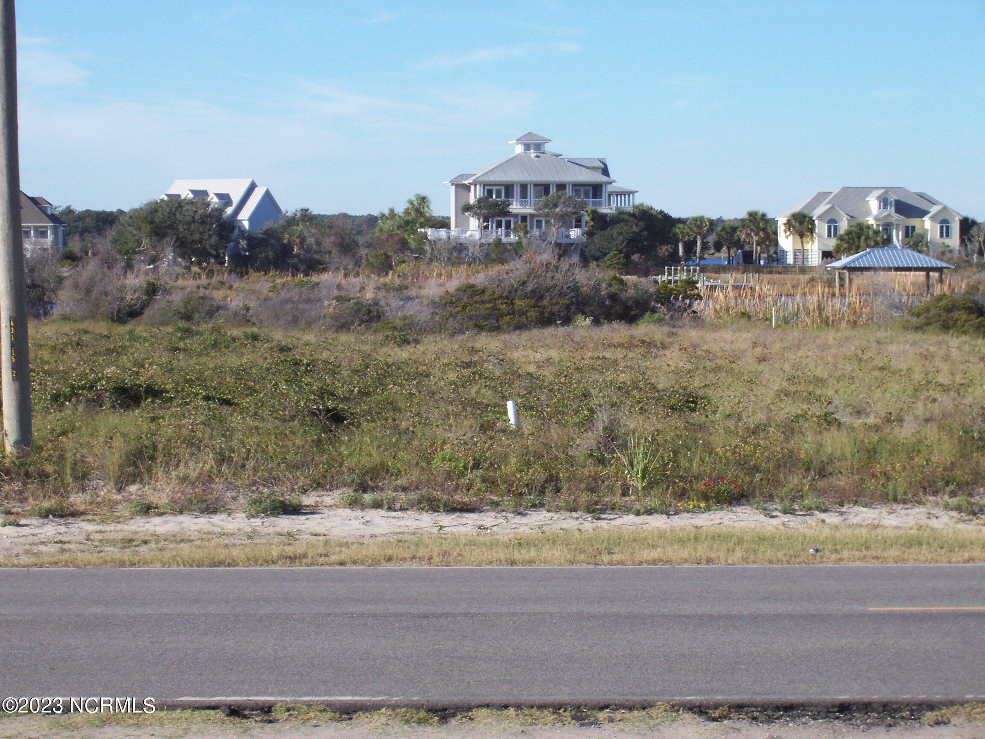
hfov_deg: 19.3
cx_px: 492
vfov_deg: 14.5
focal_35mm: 102
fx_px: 2902
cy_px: 370
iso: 80
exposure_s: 1/403
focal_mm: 16.8
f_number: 4.6
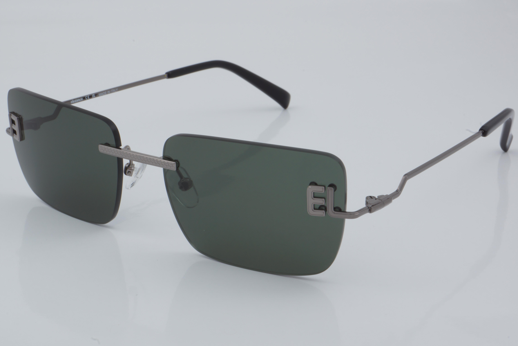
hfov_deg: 27.0
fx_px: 1079
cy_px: 173
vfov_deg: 18.2
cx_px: 259
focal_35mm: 75
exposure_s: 1/4
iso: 100
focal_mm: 50
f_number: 32
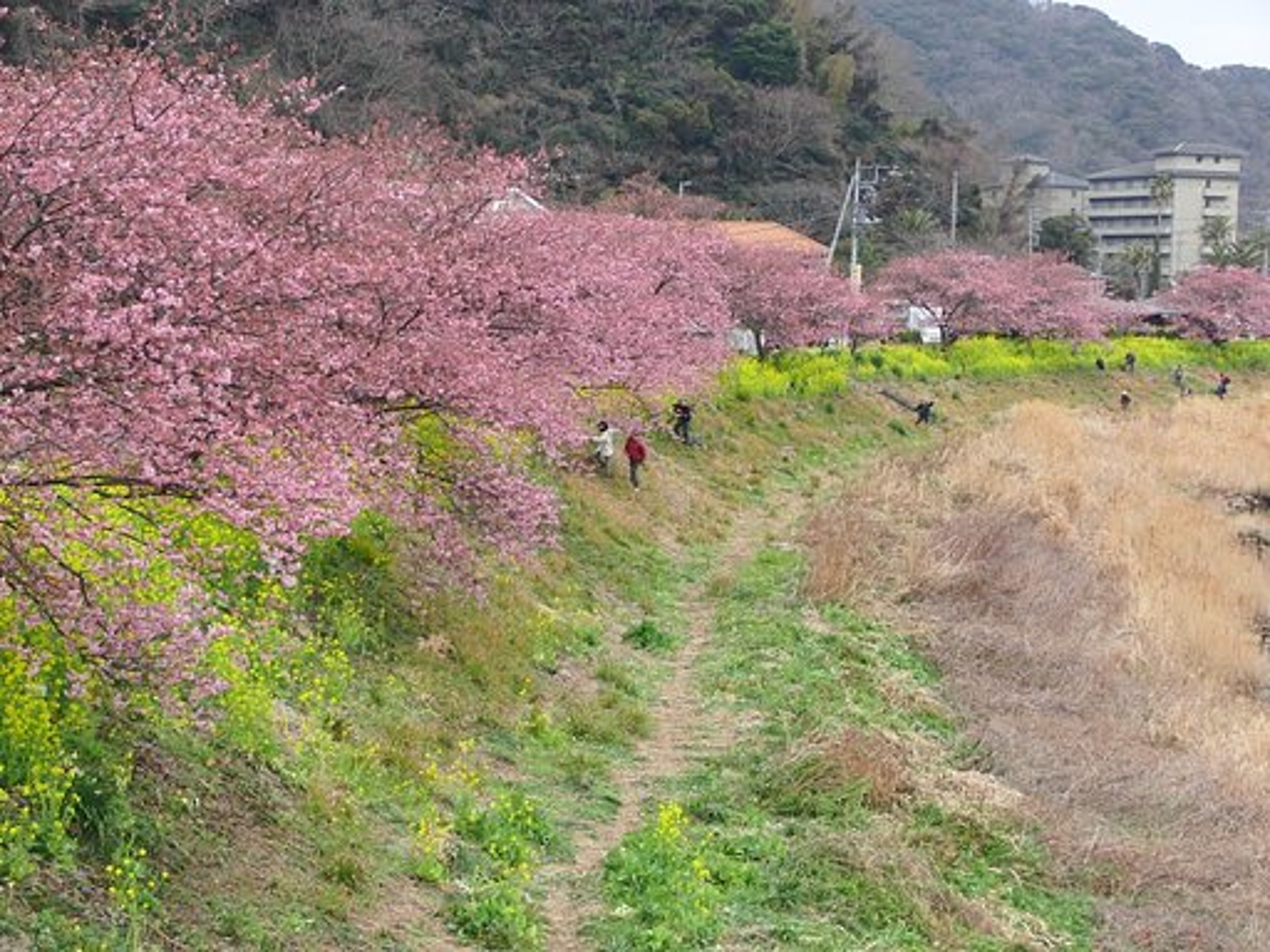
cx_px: 635
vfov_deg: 21.0
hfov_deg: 27.8
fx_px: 2568
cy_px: 476
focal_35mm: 70
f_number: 4.1
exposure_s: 1/125
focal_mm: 12.23
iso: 100
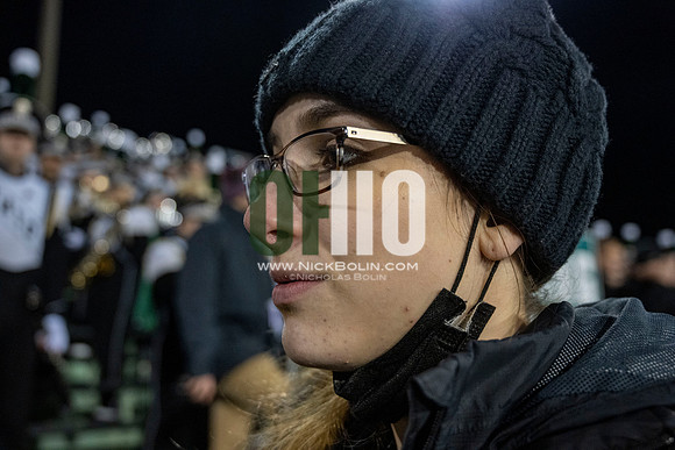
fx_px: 675
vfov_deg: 36.9
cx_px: 338
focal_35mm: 36
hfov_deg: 53.1
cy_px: 225
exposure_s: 1/500
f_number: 4
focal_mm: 36
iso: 3200
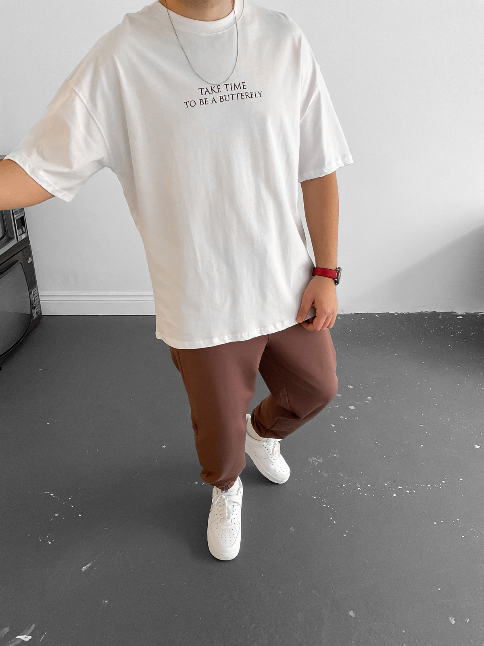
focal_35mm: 29
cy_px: 323
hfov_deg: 48.2
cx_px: 242
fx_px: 541
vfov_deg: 61.7
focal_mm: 3
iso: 250
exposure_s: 1/60
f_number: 1.8
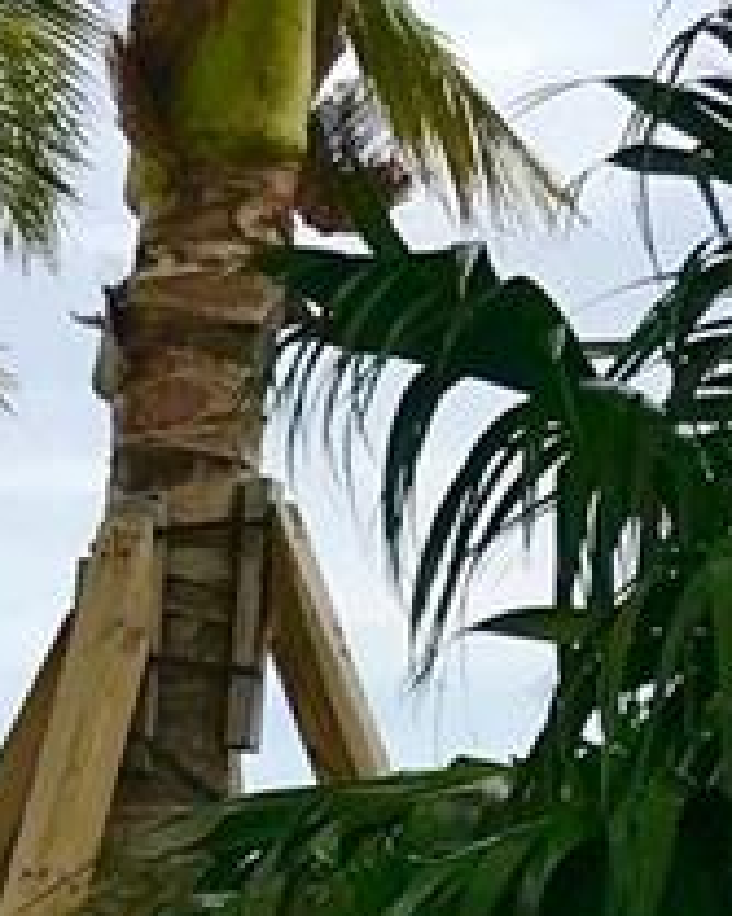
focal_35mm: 157
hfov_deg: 8.7
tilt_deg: -2.1
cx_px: -1201
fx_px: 4255
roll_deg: -1.4
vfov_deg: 11.8
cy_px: 1363
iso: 20
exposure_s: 1/1277
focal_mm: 3.99
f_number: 1.8
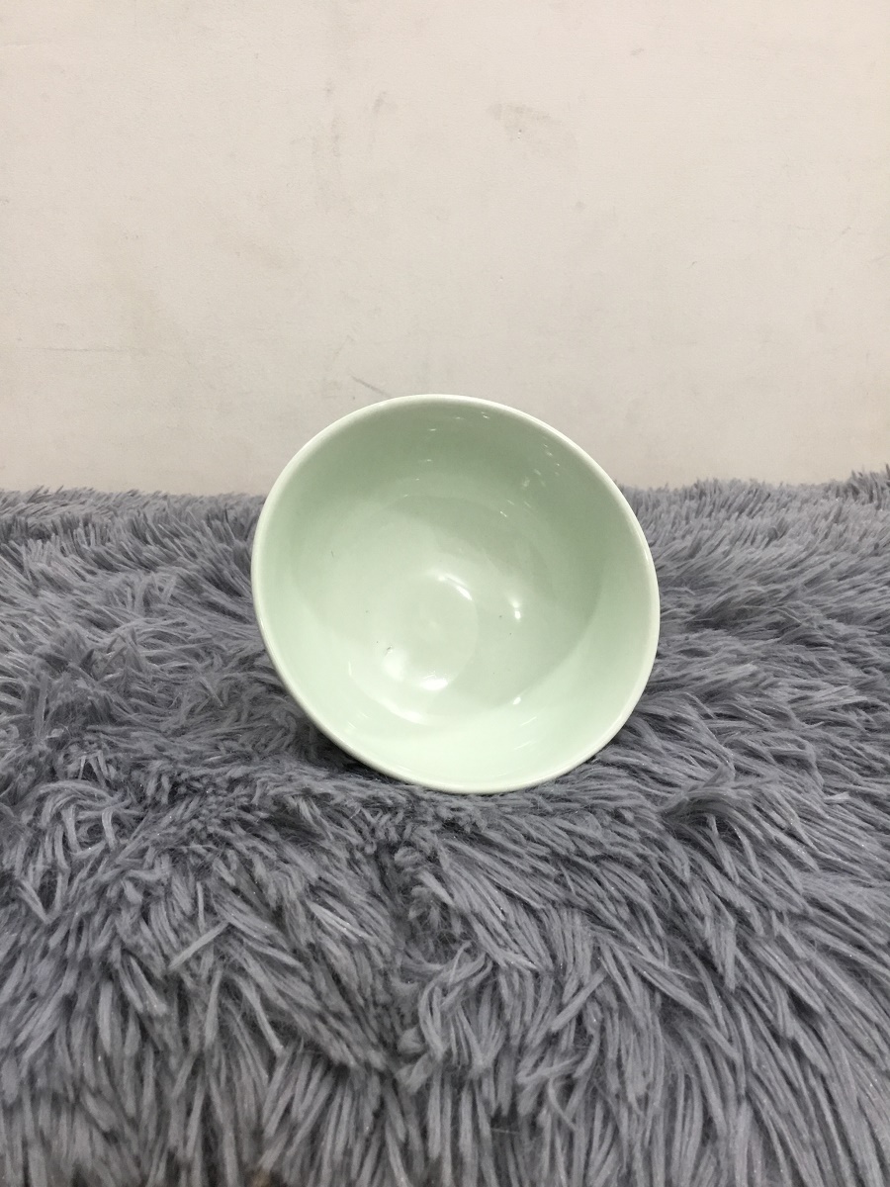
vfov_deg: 58.4
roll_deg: +0.9
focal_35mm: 31
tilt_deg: -18.1
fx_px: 1063
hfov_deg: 45.4
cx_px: 445
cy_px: 594
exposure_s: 1/33
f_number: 2.4
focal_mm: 3.3
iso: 125
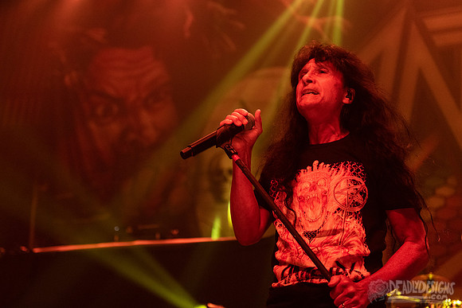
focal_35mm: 69
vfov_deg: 19.6
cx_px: 203
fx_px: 892
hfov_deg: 29.0
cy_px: 135
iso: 2500
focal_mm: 62
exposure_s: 1/640
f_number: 3.2
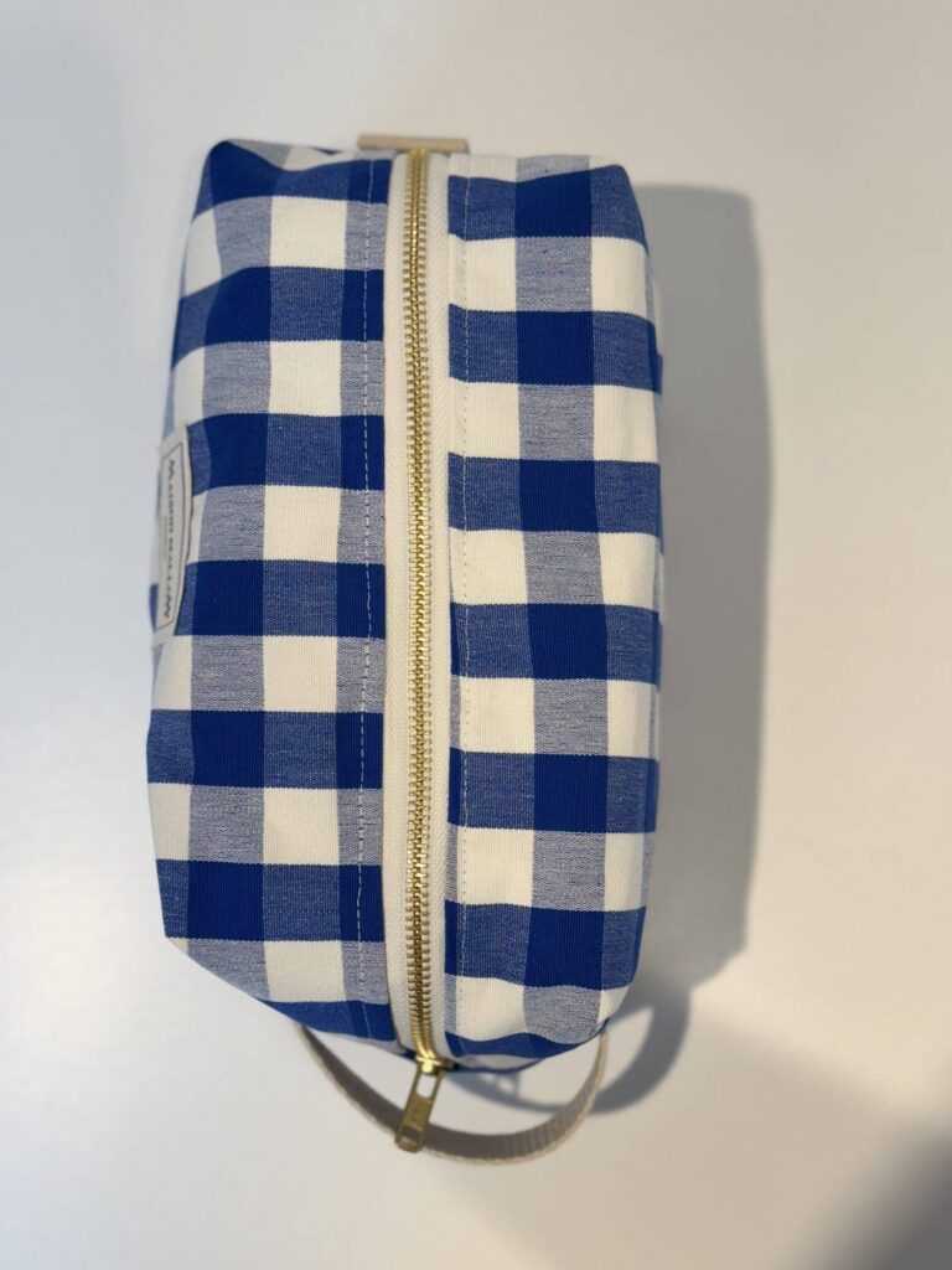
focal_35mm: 48
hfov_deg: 30.3
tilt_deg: -82.8
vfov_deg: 39.7
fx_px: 1760
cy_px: 635
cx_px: 476
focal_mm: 6.76
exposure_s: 1/121
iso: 50
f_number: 1.78
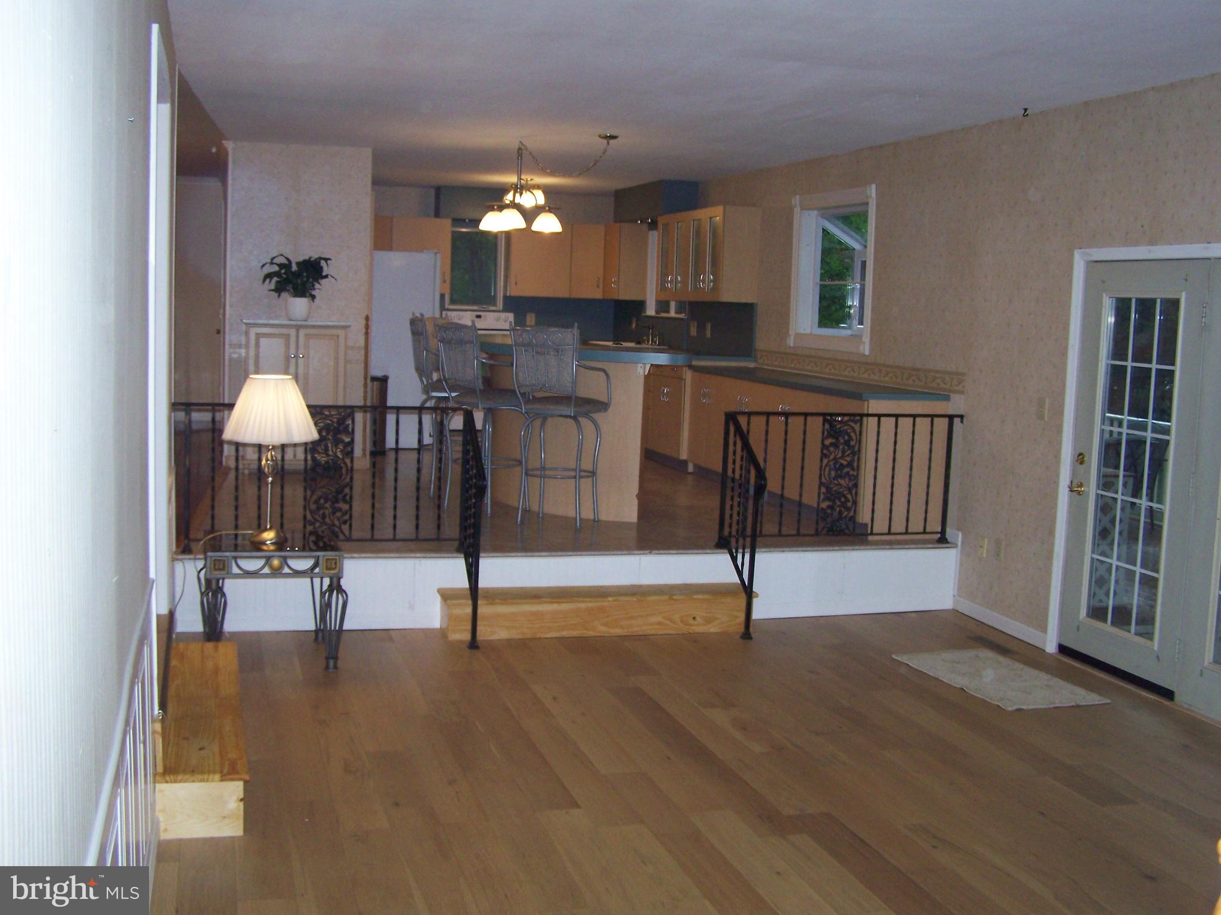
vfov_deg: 37.7
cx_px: 610
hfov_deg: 49.0
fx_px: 1340
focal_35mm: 38
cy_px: 458
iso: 160
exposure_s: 1/60
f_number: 2.8
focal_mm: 6.3
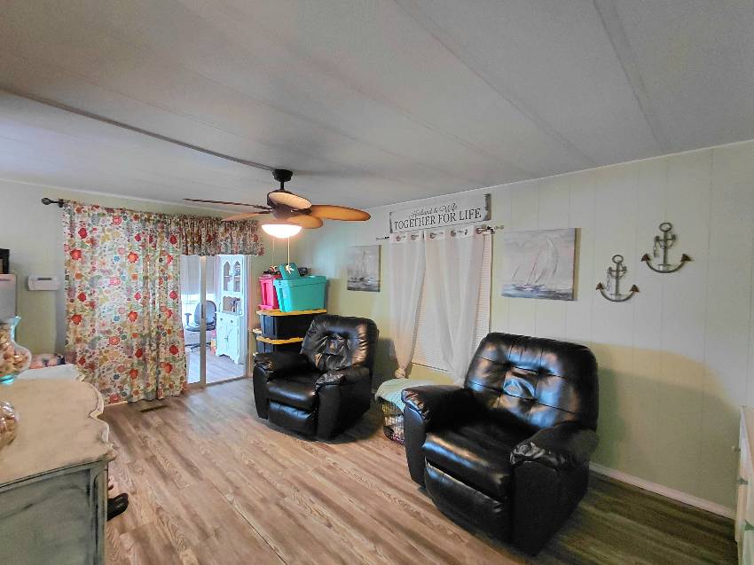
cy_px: 282
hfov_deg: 94.5
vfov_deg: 78.1
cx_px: 377
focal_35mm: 16
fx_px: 348
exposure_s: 1/40.2
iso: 250
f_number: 2.2
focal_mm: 1.64
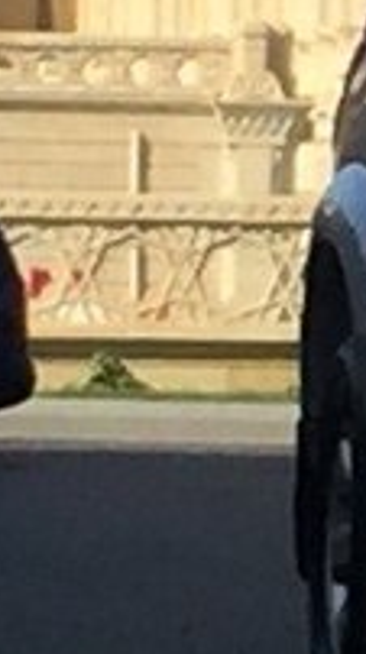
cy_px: 299
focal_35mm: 517
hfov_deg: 2.3
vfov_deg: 4.2
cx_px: 1043
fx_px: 8957
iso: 32
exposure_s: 1/1799
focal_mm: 4.15
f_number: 2.2
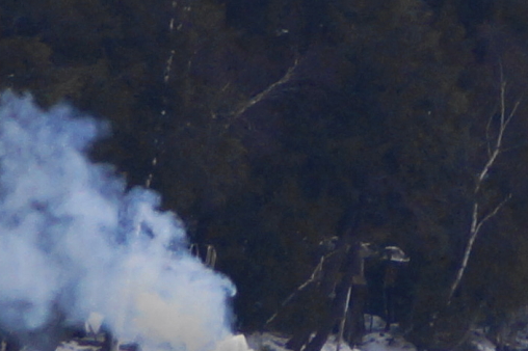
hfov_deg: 2.8
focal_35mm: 738
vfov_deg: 1.9
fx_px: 10817
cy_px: 290
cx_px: 237
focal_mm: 250
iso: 100
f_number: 6.3
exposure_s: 1/400
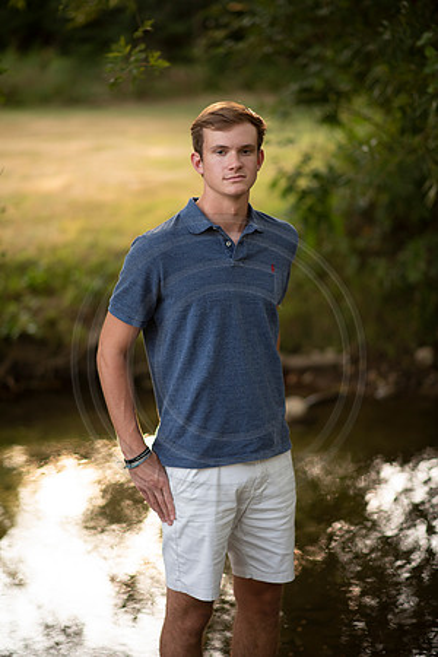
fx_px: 1551
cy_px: 328
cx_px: 219
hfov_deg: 16.1
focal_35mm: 85
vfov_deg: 23.9
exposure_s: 1/250
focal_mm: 85
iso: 125
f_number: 1.8
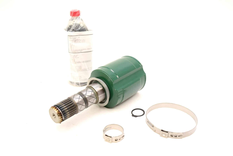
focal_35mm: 39
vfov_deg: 34.3
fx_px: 253
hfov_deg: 49.5
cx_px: 116
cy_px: 78
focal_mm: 26
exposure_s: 1/125
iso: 400
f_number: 5.6
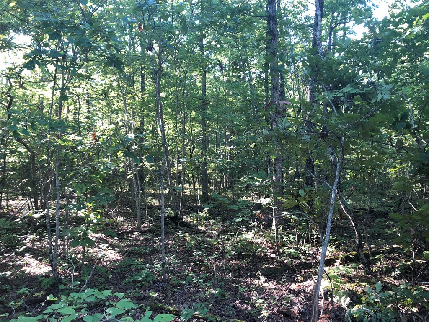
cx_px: 214
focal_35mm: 28
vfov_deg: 49.7
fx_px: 347
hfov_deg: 63.4
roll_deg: +3.1
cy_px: 161
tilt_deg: +2.7
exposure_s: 1/30
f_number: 1.8
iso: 40
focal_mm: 3.99
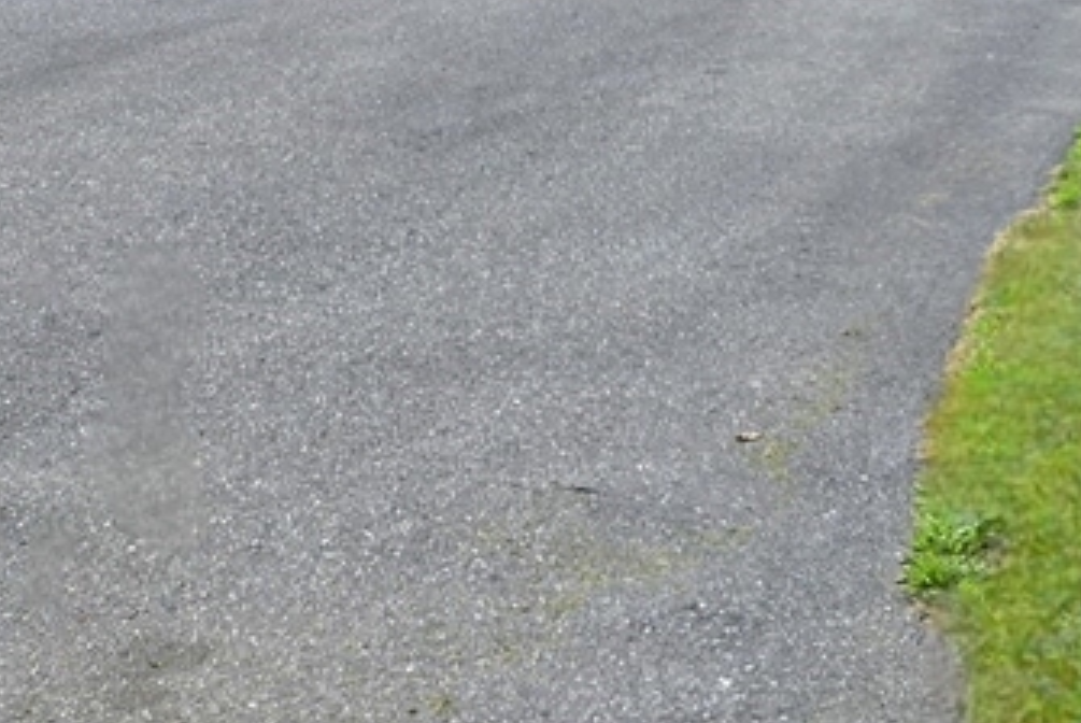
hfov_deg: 23.0
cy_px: -102
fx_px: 2194
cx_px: 1575
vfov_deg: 17.9
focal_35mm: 73
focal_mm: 5.4
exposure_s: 1/3333
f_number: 1.8
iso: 32
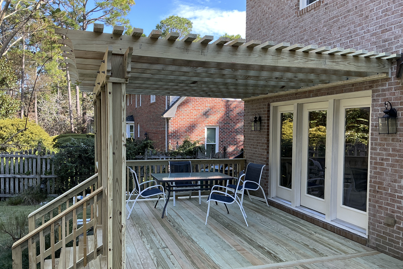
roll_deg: -0.3
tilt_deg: -3.1
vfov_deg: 43.6
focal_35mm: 30
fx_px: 336
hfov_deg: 61.9
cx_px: 204
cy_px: 143
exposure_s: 1/183
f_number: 1.8
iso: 25
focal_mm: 3
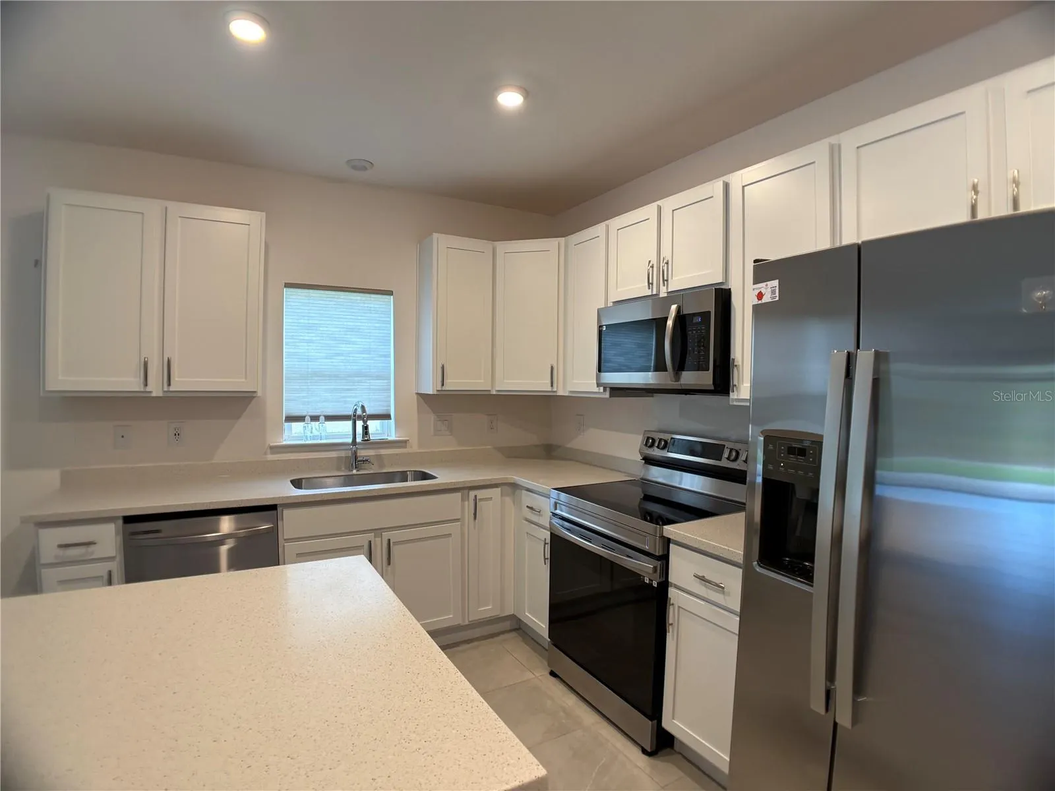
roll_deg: -0.5
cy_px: 396
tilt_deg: -1.6
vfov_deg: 53.1
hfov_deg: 67.3
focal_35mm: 26
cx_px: 528
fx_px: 792
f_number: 1.6
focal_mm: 5.96
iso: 100
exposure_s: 1/60
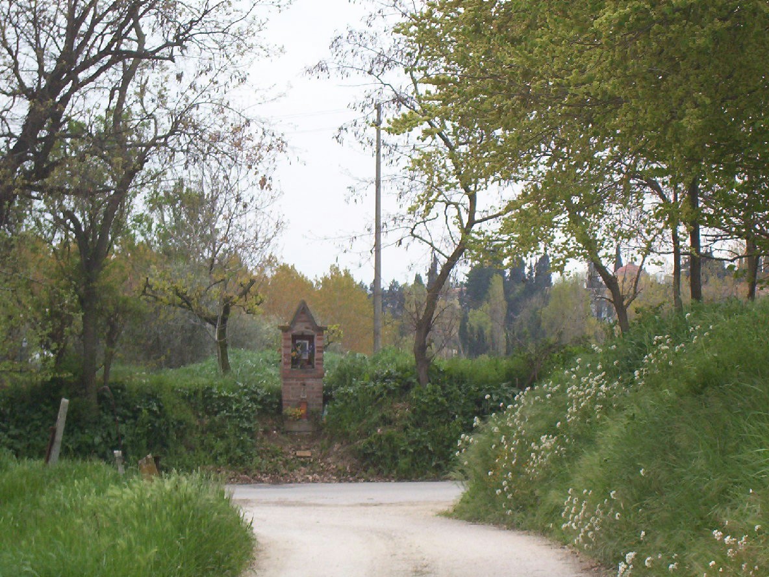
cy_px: 288
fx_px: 2399
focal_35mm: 108
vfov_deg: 13.7
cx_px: 384
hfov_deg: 18.2
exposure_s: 1/419
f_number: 4.72
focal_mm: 16.61
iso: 100
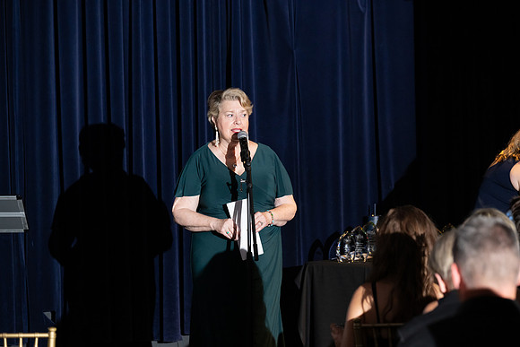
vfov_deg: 9.2
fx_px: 2167
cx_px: 260
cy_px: 174
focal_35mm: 150
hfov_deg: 13.7
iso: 2500
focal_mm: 150
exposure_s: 1/200
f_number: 5
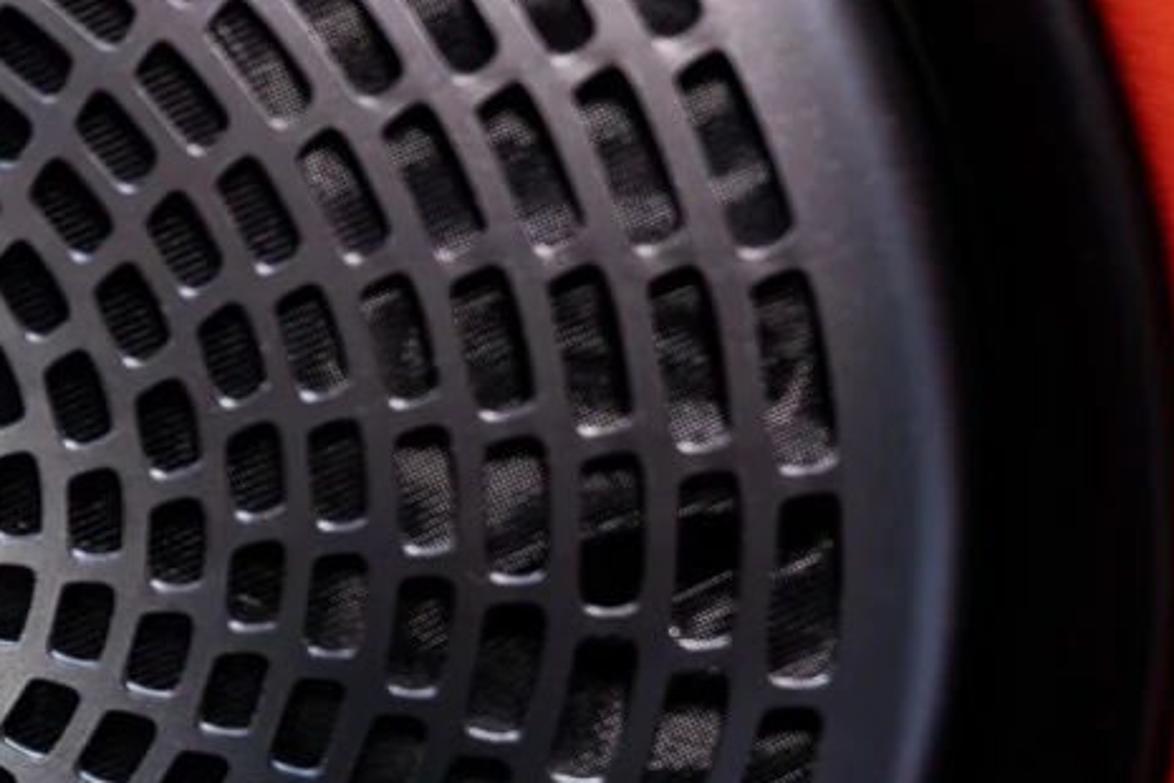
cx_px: -550
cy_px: 386
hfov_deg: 7.8
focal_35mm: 258
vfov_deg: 5.3
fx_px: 8413
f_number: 8
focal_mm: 40
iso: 400
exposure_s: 1/60
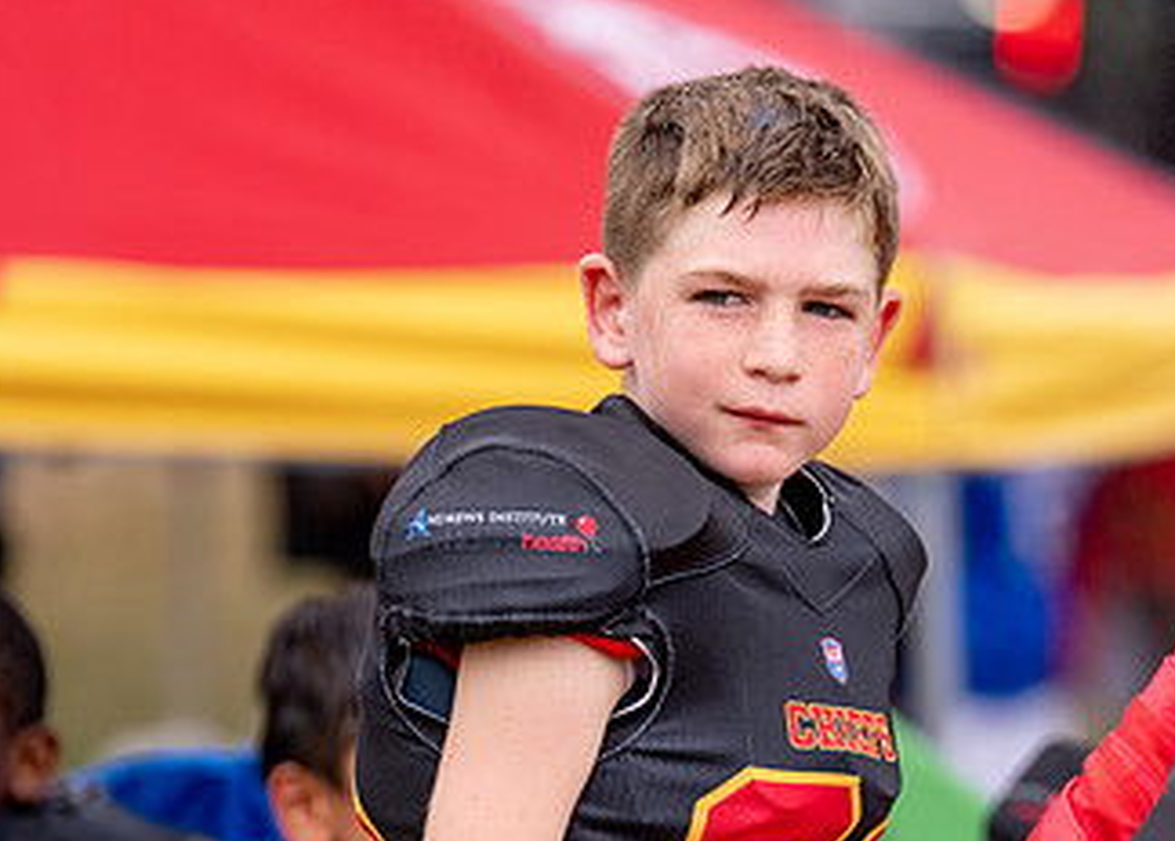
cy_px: 616
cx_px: 849
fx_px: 10187
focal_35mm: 305
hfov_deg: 6.6
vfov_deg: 4.7
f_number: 2.8
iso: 100
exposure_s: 1/1600
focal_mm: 160
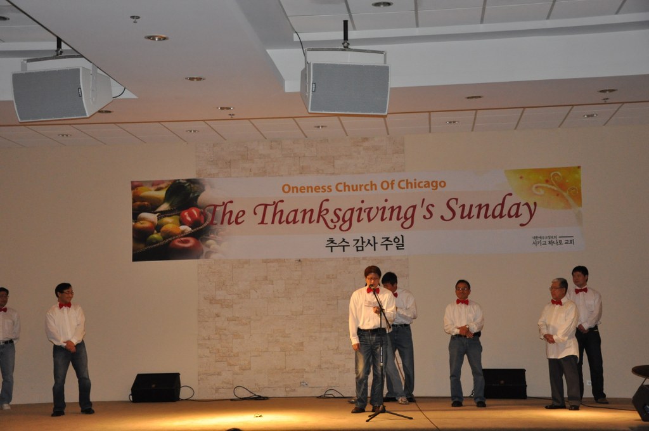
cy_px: 216
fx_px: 1080
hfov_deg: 33.4
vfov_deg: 22.6
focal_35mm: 60
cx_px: 324
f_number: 4.8
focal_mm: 40
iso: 1600
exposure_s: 1/60
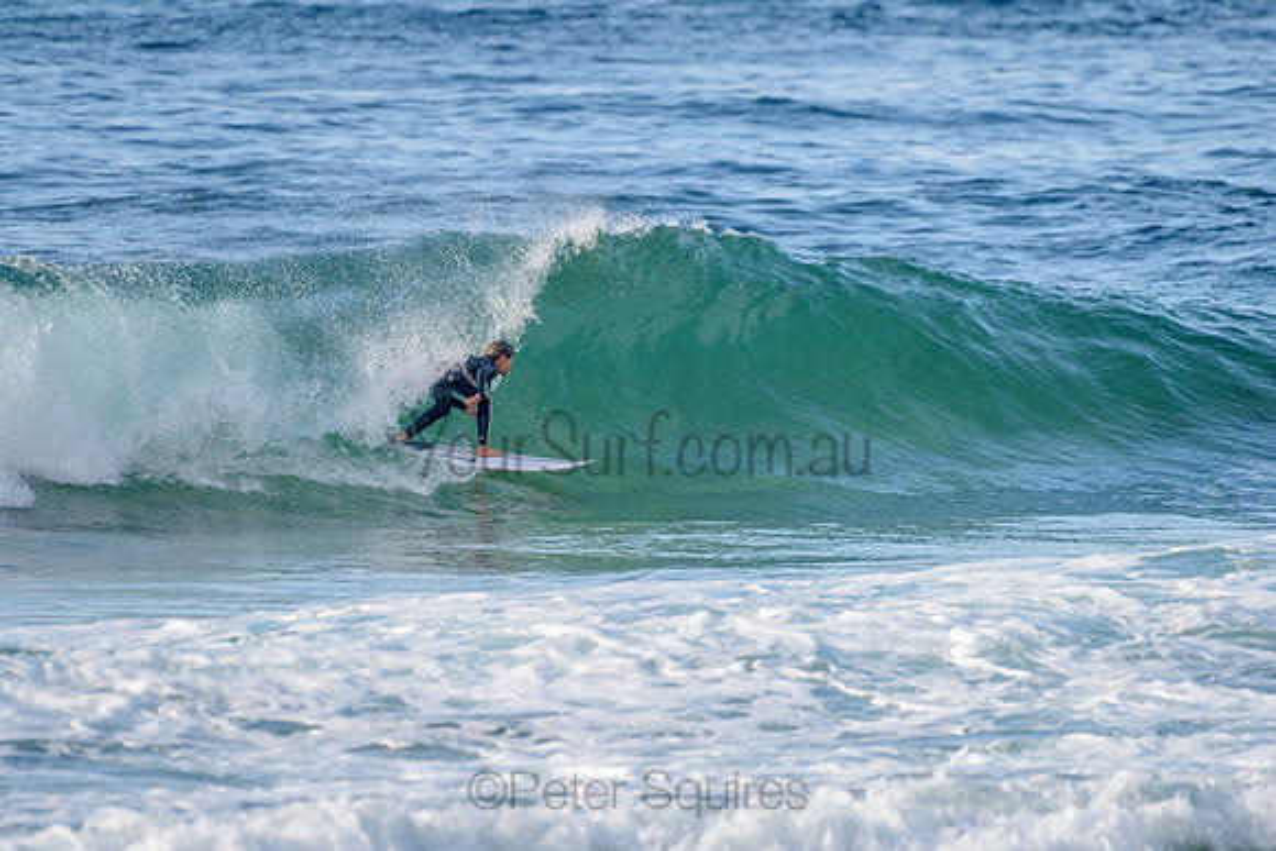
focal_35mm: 613
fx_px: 21730
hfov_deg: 3.4
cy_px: 407
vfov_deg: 2.2
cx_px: 494
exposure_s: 1/1250
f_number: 5.6
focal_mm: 500
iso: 280
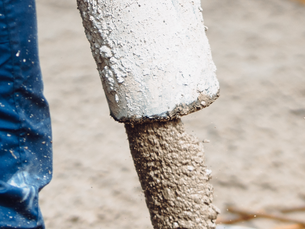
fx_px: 4220
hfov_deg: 4.1
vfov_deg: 3.1
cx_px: 210
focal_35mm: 479
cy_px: 286
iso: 100
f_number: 1.4
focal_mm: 85
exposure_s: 1/6400
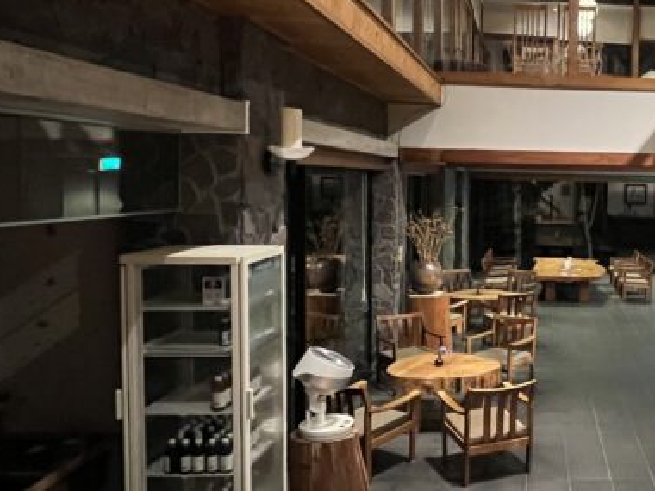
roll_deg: -1.6
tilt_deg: -2.1
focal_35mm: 35
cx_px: 581
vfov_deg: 40.6
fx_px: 662
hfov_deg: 47.6
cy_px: 215
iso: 1000
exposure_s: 1/30
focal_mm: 1.57
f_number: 1.8
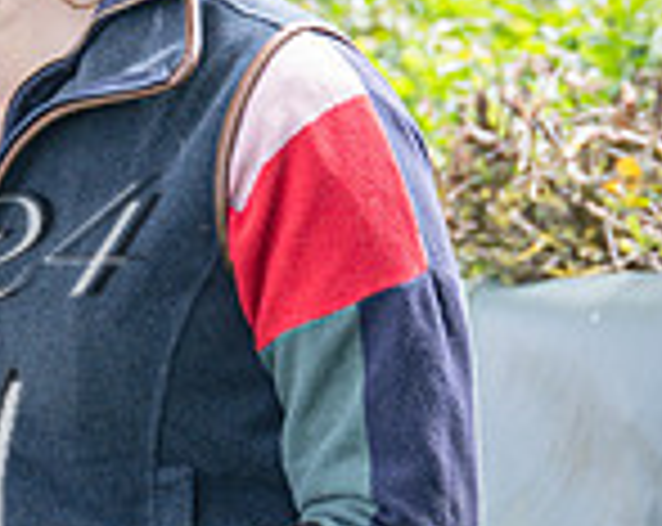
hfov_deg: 2.7
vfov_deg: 2.2
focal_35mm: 705
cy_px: -24
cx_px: -178
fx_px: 13785
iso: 200
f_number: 5
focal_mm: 98
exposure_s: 1/200
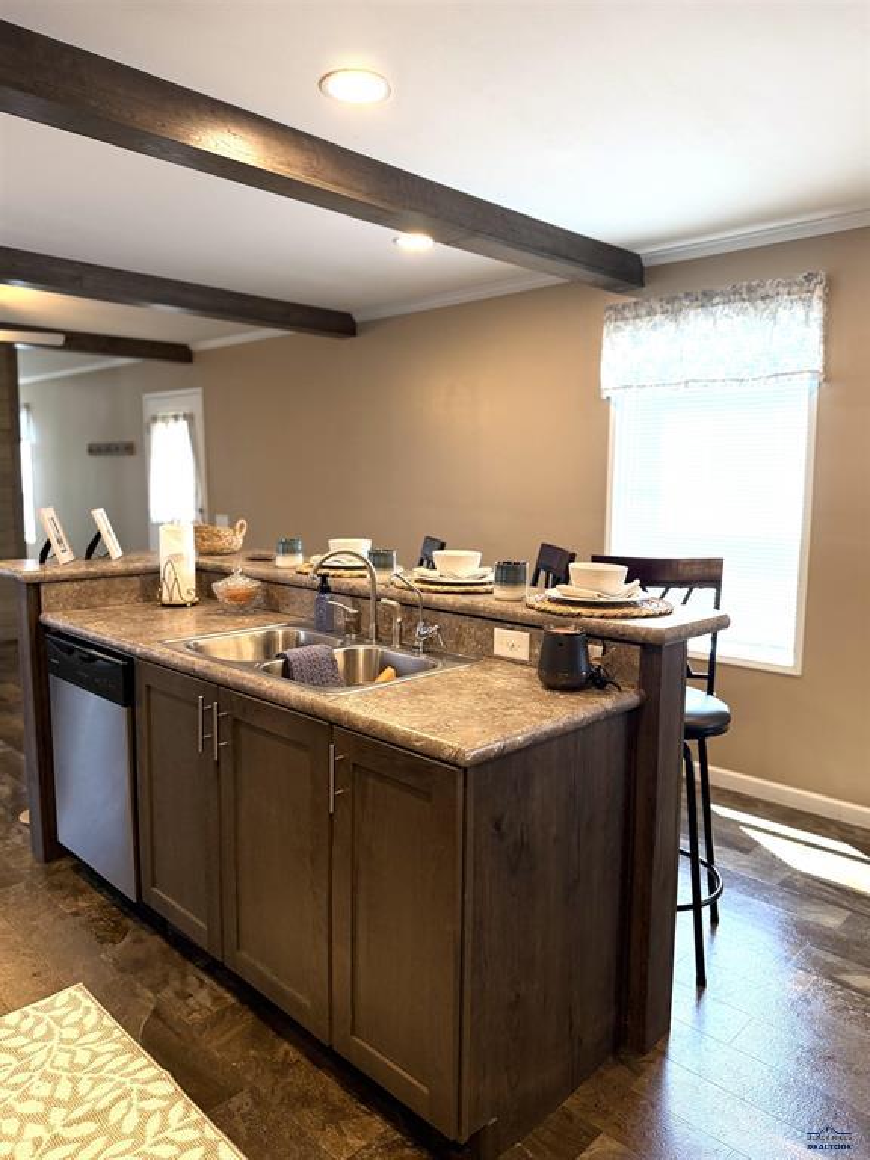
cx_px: 435
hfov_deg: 56.8
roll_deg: -0.2
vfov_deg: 71.6
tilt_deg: -8.0
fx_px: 804
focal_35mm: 24
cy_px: 580
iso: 200
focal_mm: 6.76
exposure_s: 1/120
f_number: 1.78
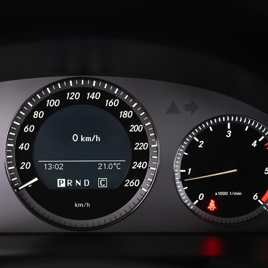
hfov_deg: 24.8
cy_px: 146
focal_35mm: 69
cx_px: 78
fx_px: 604
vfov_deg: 25.0
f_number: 4
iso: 2000
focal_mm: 44
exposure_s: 1/25
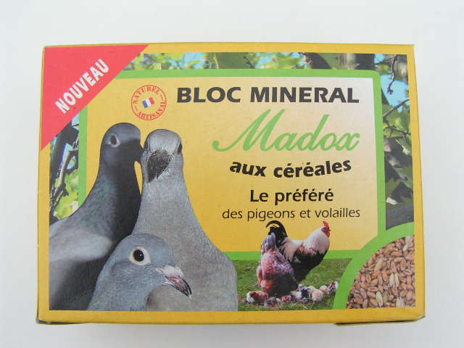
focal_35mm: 38
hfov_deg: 49.0
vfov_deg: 37.7
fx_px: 509
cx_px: 232
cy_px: 174
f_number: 5.6
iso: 50
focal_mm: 5.8
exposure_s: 1/200
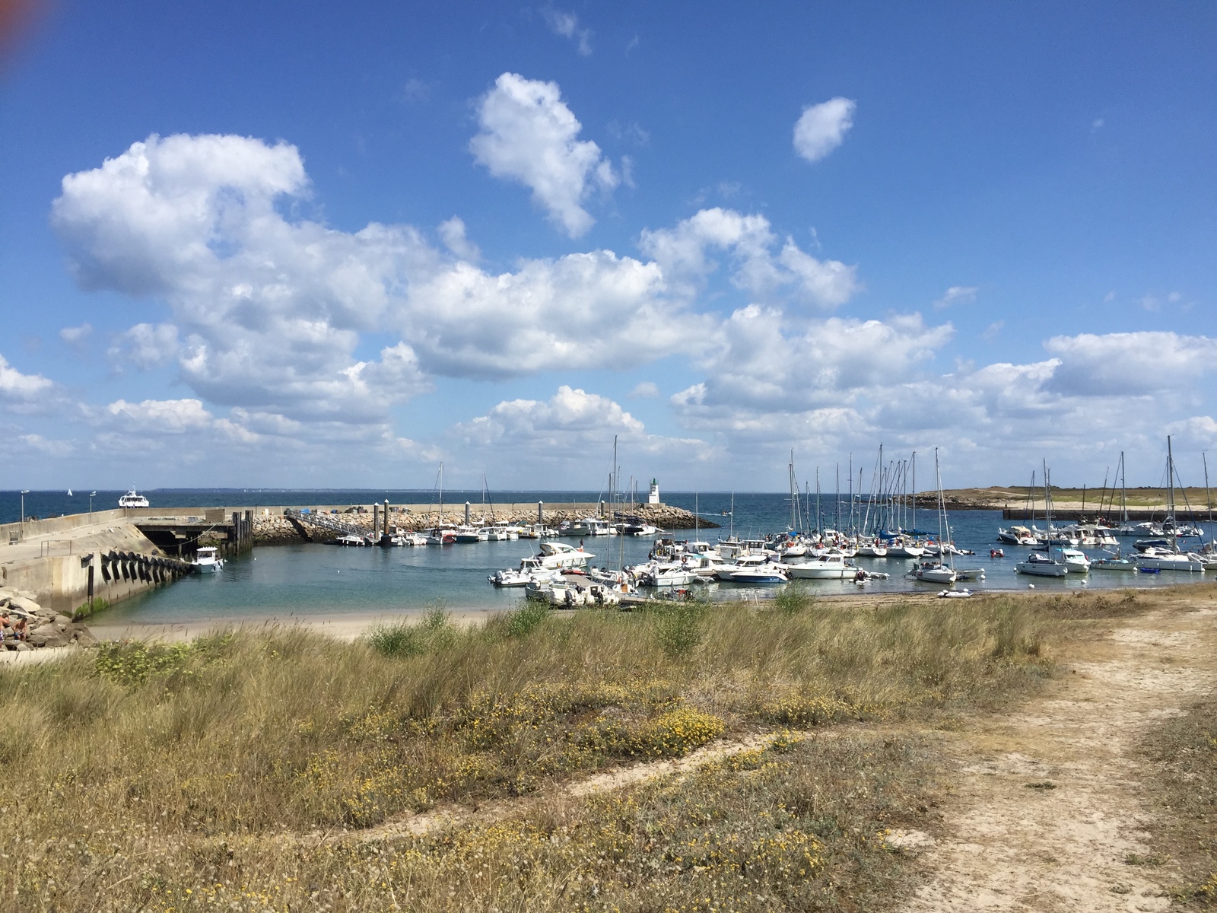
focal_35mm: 29
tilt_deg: +2.5
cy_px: 456
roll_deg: -0.7
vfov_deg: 48.2
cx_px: 608
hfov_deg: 61.7
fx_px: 1020
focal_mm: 4.15
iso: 32
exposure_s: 1/3049
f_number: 2.2
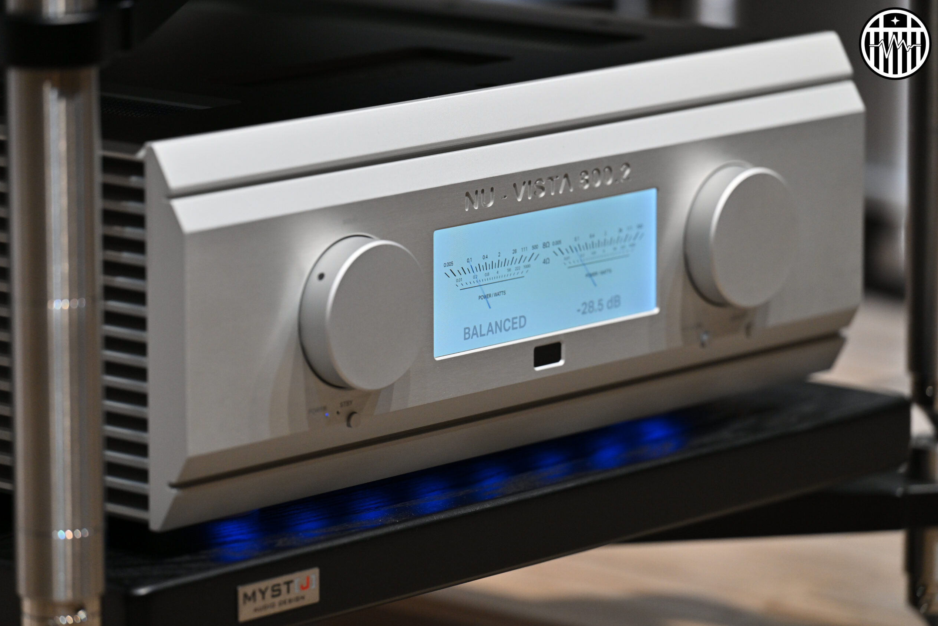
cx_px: 468
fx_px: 5263
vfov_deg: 6.8
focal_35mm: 202
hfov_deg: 10.2
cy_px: 313
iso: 1600
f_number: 4
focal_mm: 200
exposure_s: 1/200
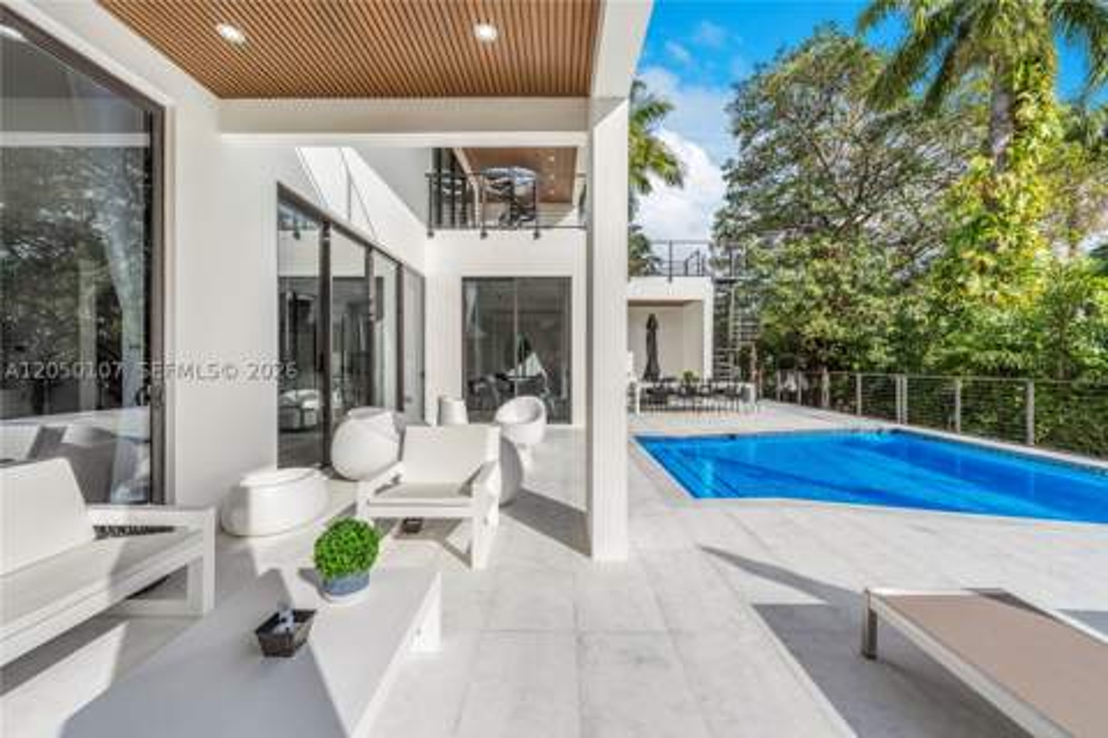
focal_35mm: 14
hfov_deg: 104.3
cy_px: 369
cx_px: 554
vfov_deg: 81.2
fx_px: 431
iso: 100
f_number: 13
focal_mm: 14
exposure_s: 1/200
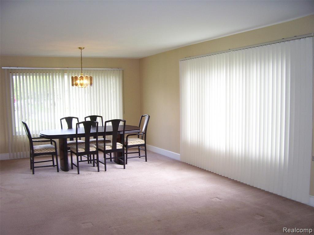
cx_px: 157
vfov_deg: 41.8
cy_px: 118
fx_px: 308
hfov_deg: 54.0
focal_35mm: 34
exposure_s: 1/60
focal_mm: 5.6
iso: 125
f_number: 2.7
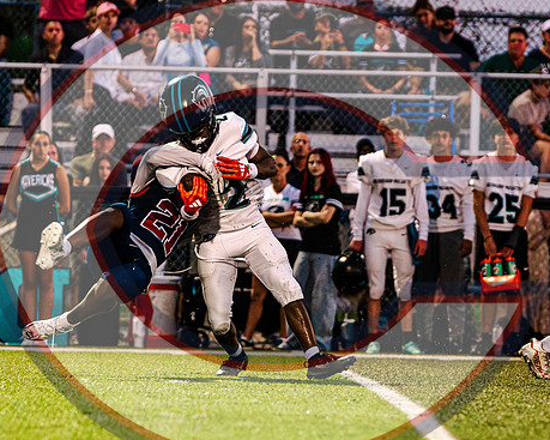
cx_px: 425
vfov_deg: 3.5
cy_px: 354
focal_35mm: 436
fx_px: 7096
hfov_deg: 4.4
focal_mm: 150
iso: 7200
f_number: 2.8
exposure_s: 1/1000
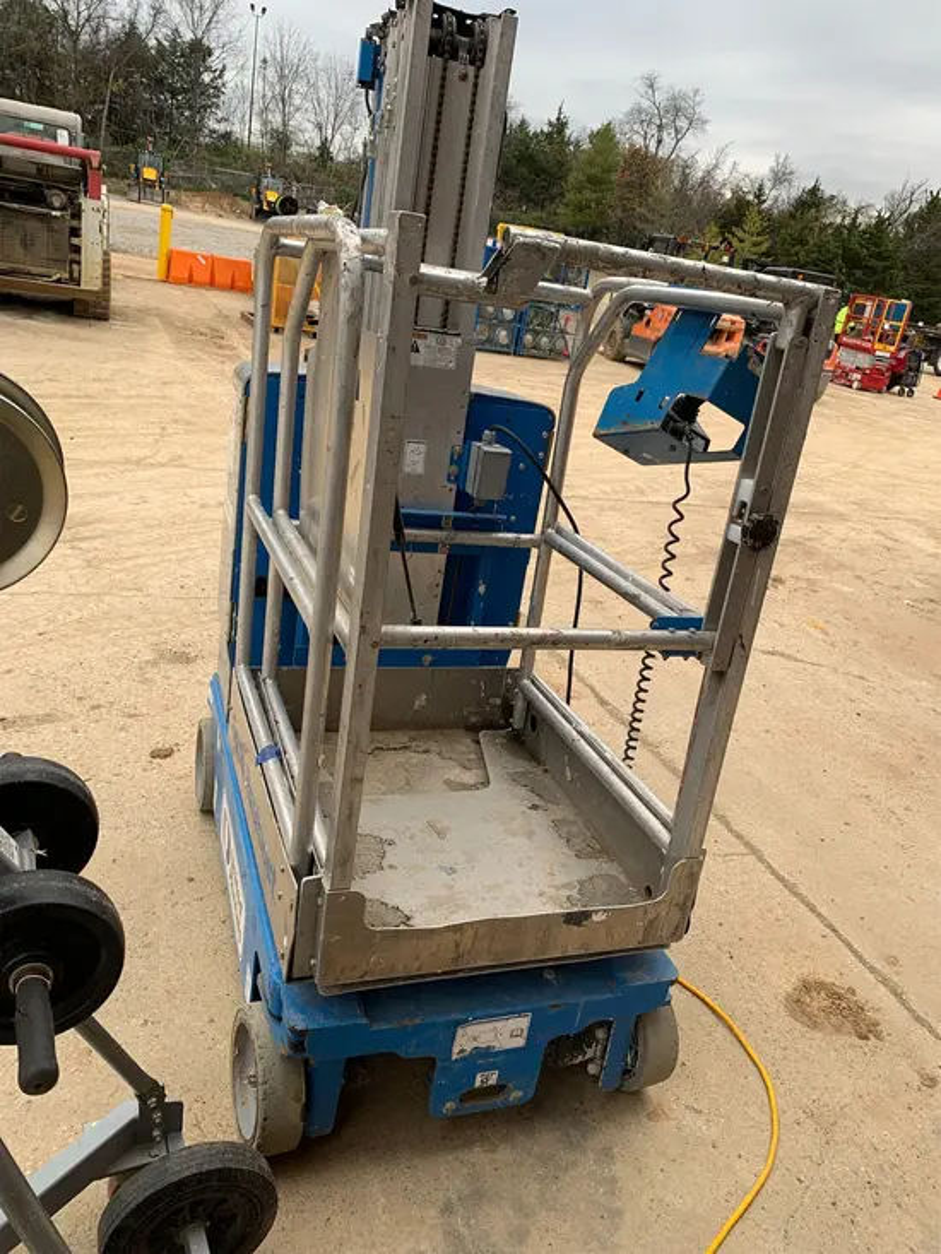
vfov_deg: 67.3
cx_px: 470
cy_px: 627
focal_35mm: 26
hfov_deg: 53.1
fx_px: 942
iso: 25
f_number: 1.8
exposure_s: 1/122
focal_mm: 4.25
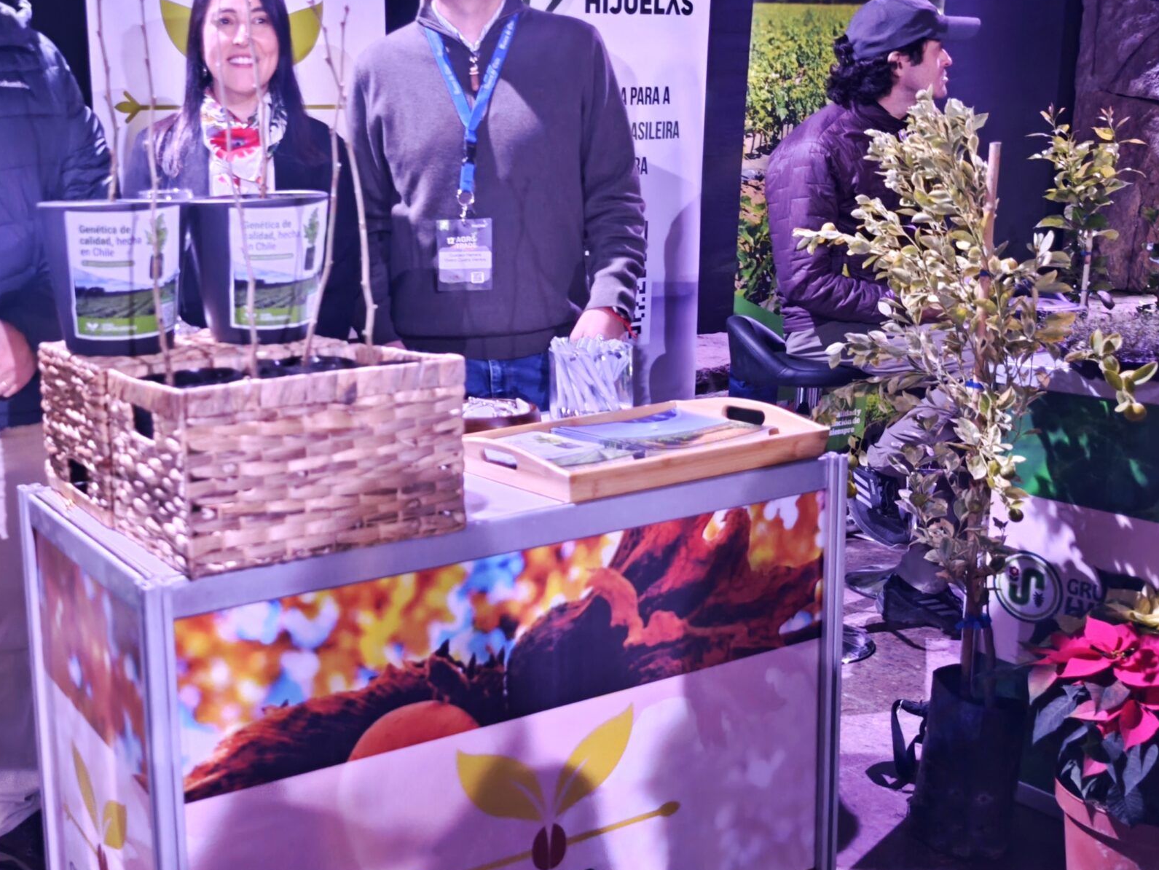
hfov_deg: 47.7
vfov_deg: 38.6
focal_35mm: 37
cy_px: 385
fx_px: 1239
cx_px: 253
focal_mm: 8.72
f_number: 1.63
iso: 5000
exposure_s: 1/25
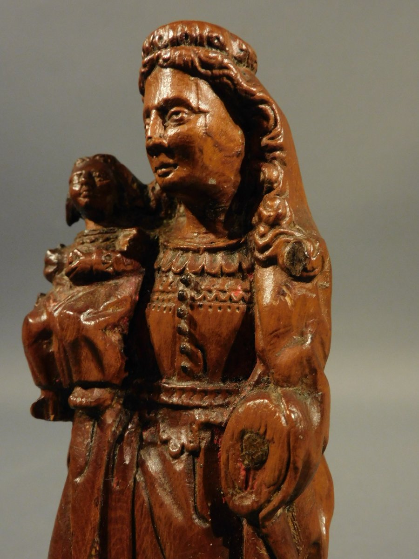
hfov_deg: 40.7
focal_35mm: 35
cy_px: 280
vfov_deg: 52.6
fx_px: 565
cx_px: 210
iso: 320
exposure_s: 1/30
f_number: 3.8
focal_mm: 6.3
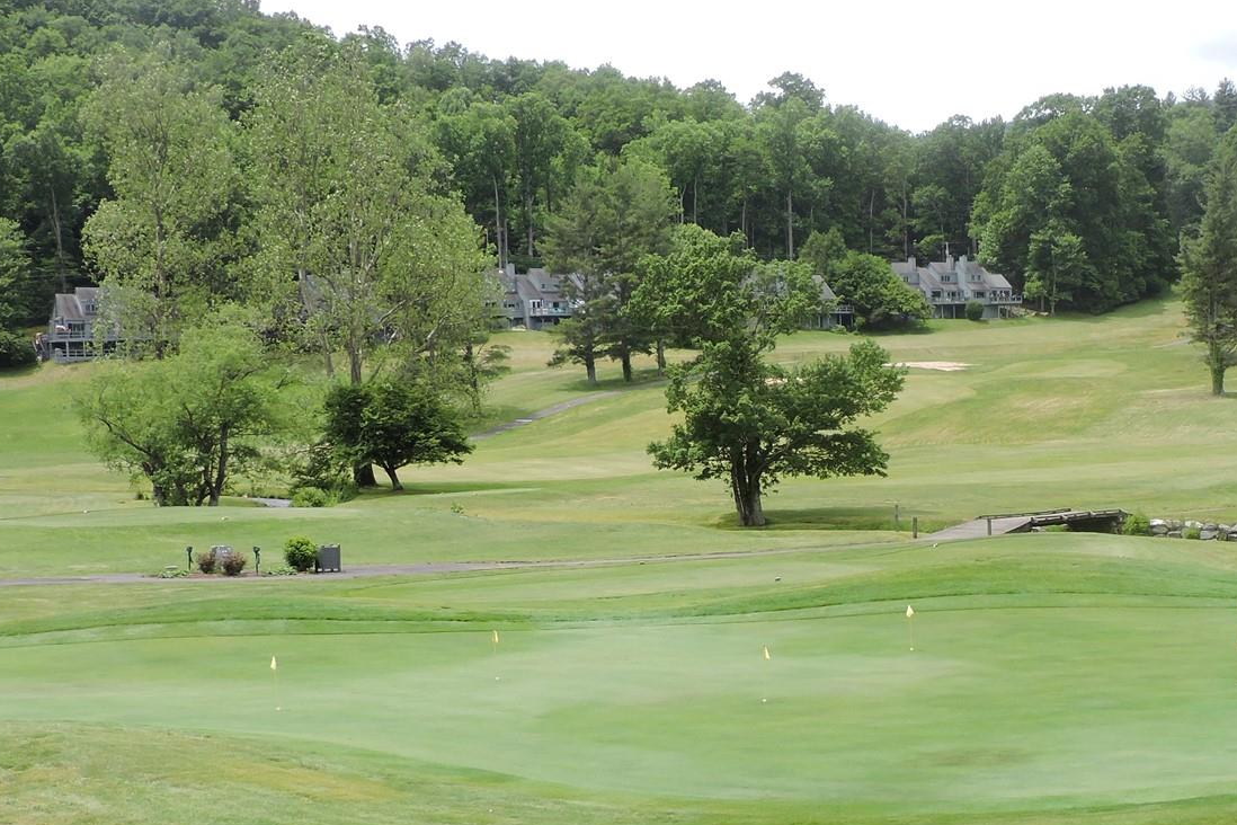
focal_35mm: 64
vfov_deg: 21.1
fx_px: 2199
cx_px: 937
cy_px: 624
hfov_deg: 30.8
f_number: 3.2
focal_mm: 5.9
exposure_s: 1/640
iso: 100
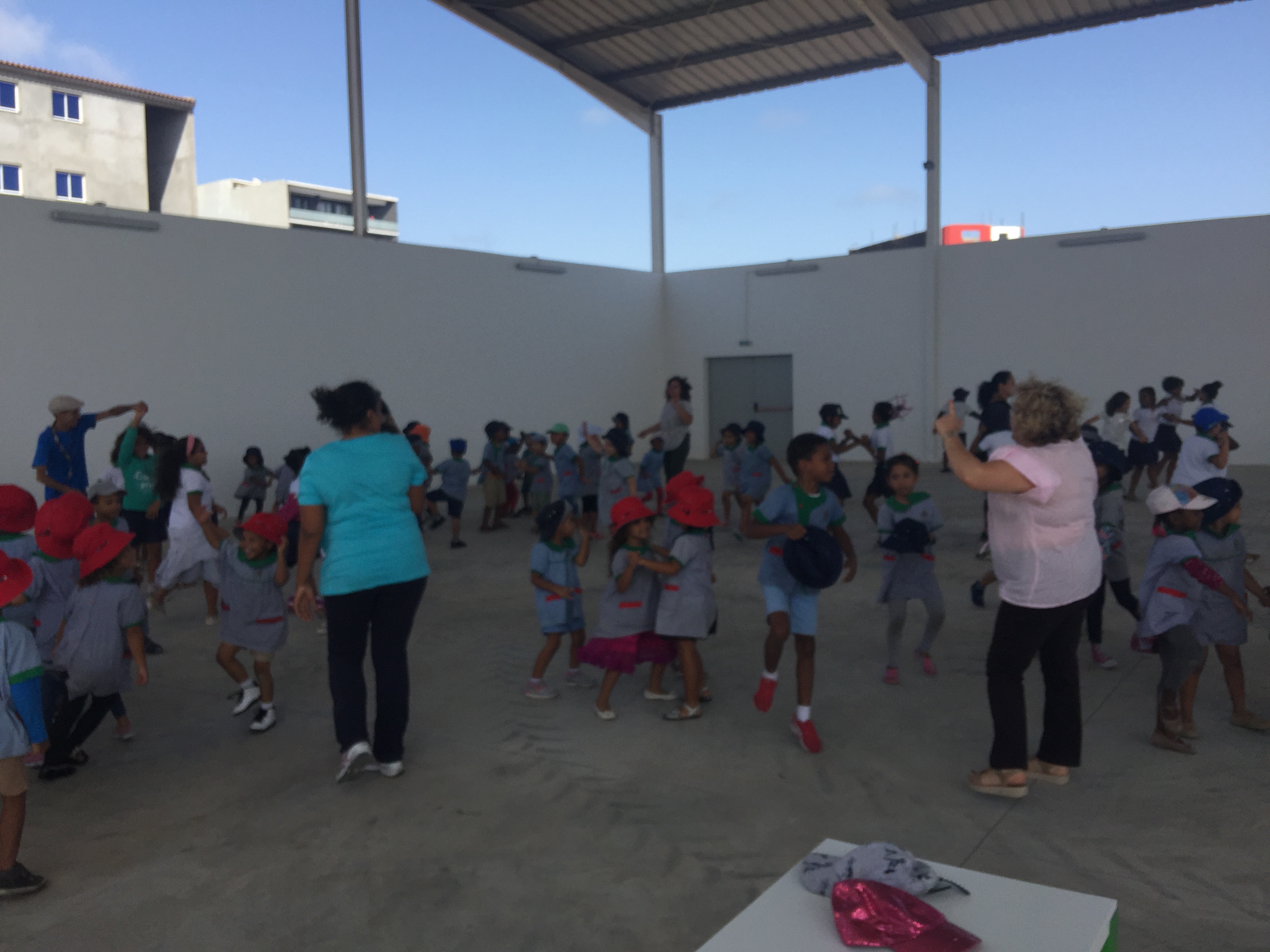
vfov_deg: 48.2
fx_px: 1064
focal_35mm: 29
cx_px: 635
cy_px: 476
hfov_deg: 61.7
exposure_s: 1/1582
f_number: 2.2
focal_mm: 4.15
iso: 32
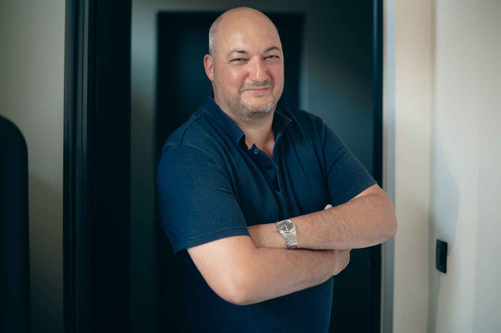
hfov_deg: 39.6
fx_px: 695
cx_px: 250
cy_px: 166
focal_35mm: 50
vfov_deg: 26.9
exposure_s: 1/160
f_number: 1.8
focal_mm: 50
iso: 400
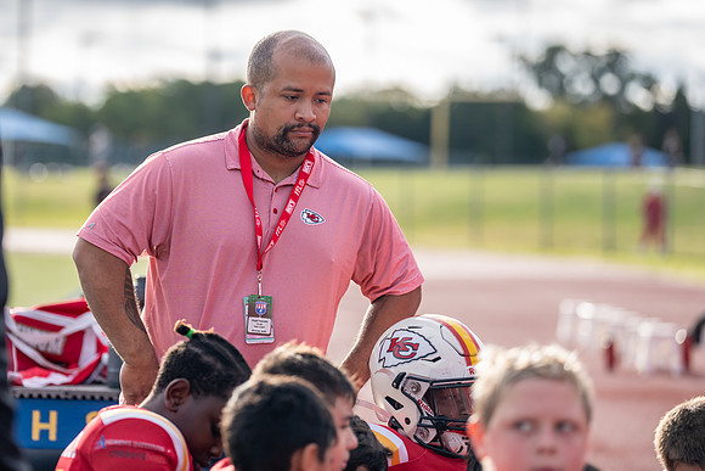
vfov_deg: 8.4
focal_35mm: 164
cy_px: 194
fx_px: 3213
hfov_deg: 12.5
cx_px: 272
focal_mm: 132
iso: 250
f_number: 2.8
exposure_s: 1/2000
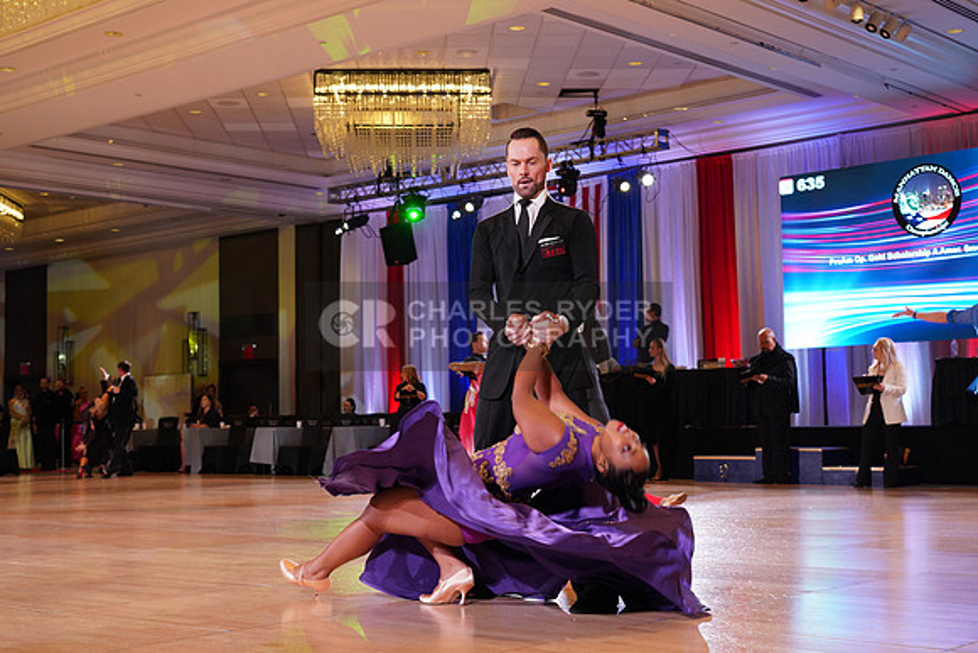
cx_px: 489
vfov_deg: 27.5
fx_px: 1331
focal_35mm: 49
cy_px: 326
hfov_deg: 40.3
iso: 1600
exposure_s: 1/160
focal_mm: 49
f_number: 5
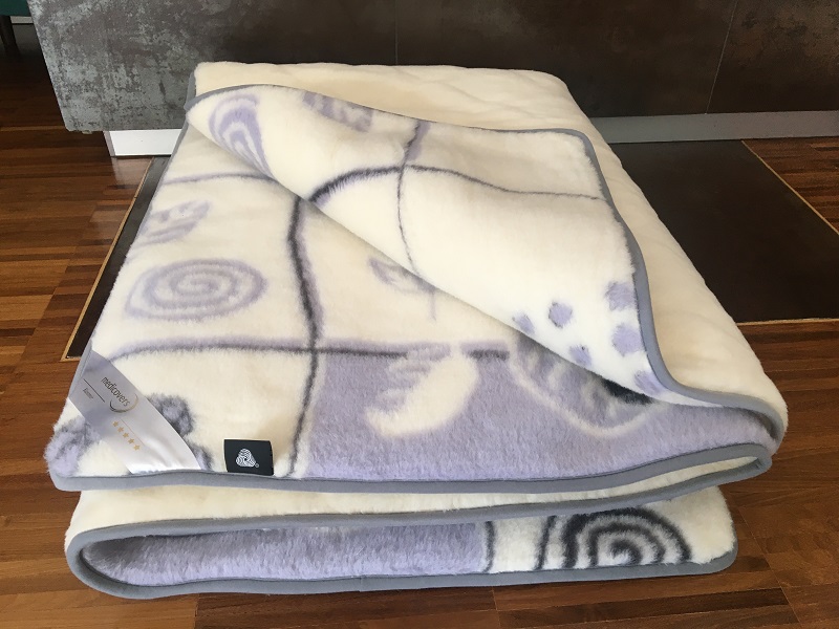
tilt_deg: -39.1
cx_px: 420
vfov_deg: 48.2
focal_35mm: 29
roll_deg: +0.8
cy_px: 314
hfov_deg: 61.7
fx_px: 703
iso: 40
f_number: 2.2
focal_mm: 4.15
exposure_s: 1/33
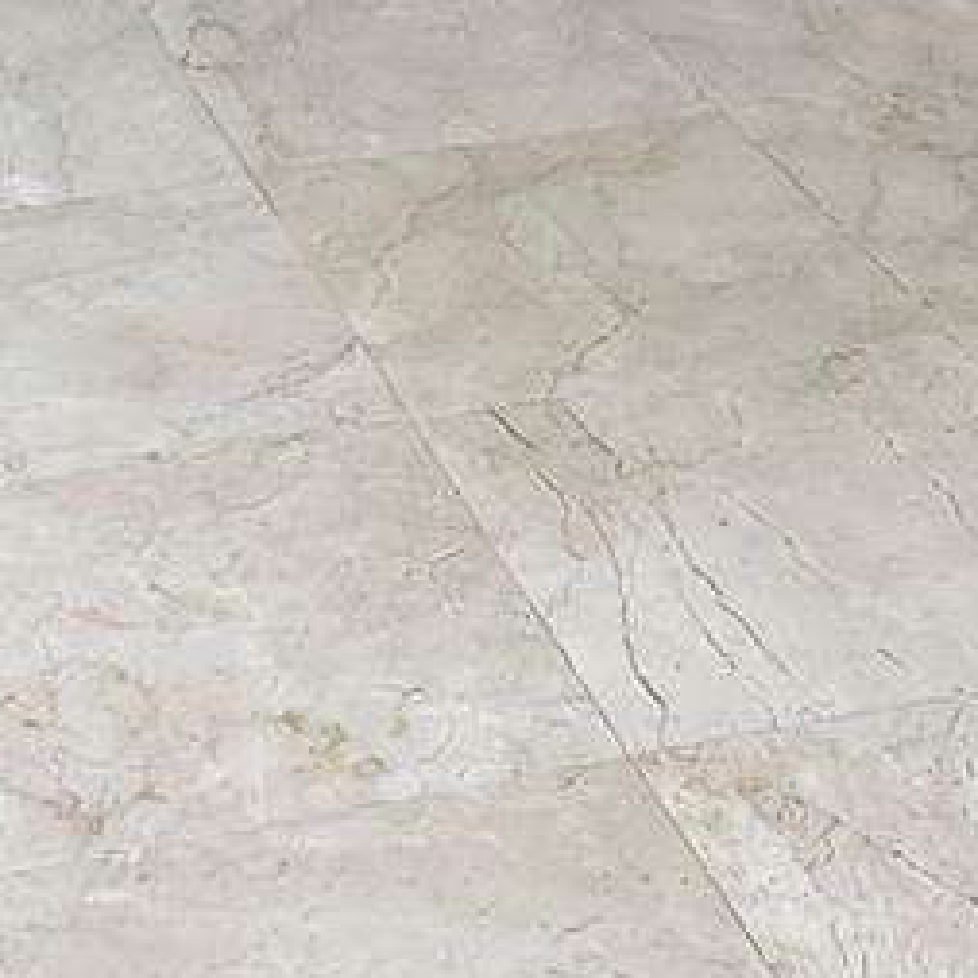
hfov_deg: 15.7
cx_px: 8
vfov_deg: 14.3
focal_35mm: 109
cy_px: -742
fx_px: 3484
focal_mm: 4.25
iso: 32
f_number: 1.8
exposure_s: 1/120
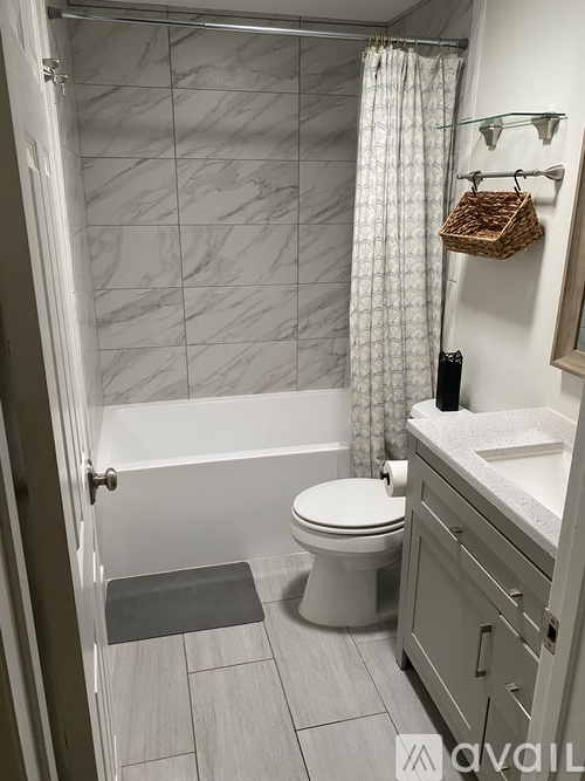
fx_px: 586
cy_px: 390
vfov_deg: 67.3
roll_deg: -0.5
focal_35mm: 26
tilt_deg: -16.6
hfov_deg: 53.0
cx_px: 292
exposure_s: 1/68
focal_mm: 4.25
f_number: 1.8
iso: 125
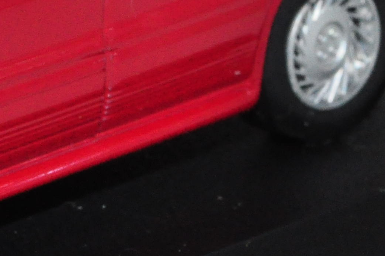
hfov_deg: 6.6
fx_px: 3291
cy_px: 50
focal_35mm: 308
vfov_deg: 4.5
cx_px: -183
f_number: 25
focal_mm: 50
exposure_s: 1/125
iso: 1600
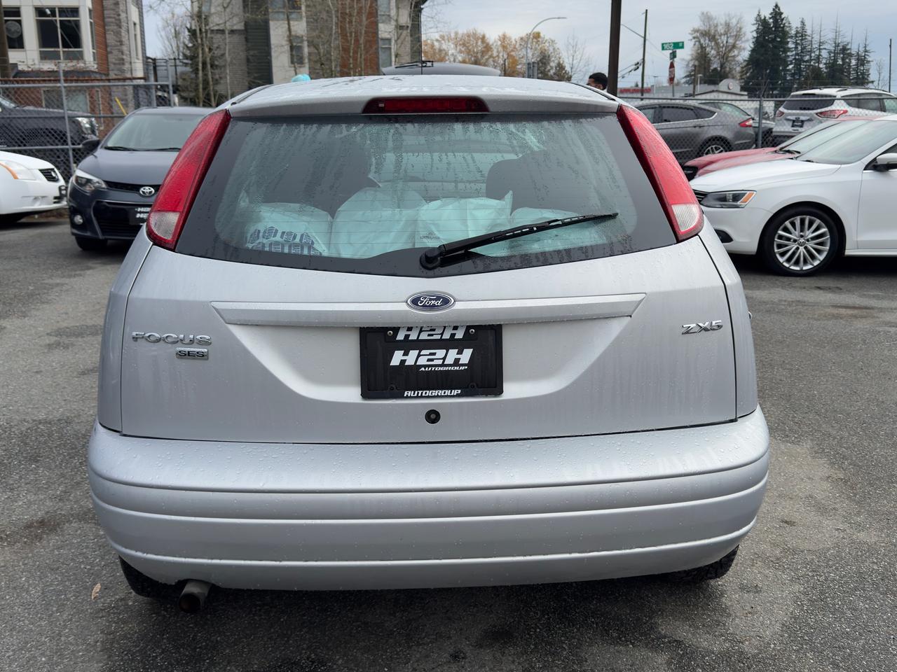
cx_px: 448
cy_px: 336
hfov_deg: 71.6
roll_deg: +1.2
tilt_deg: -12.2
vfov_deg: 56.8
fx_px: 622
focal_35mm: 24
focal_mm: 6.76
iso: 100
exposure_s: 1/2882
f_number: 1.78
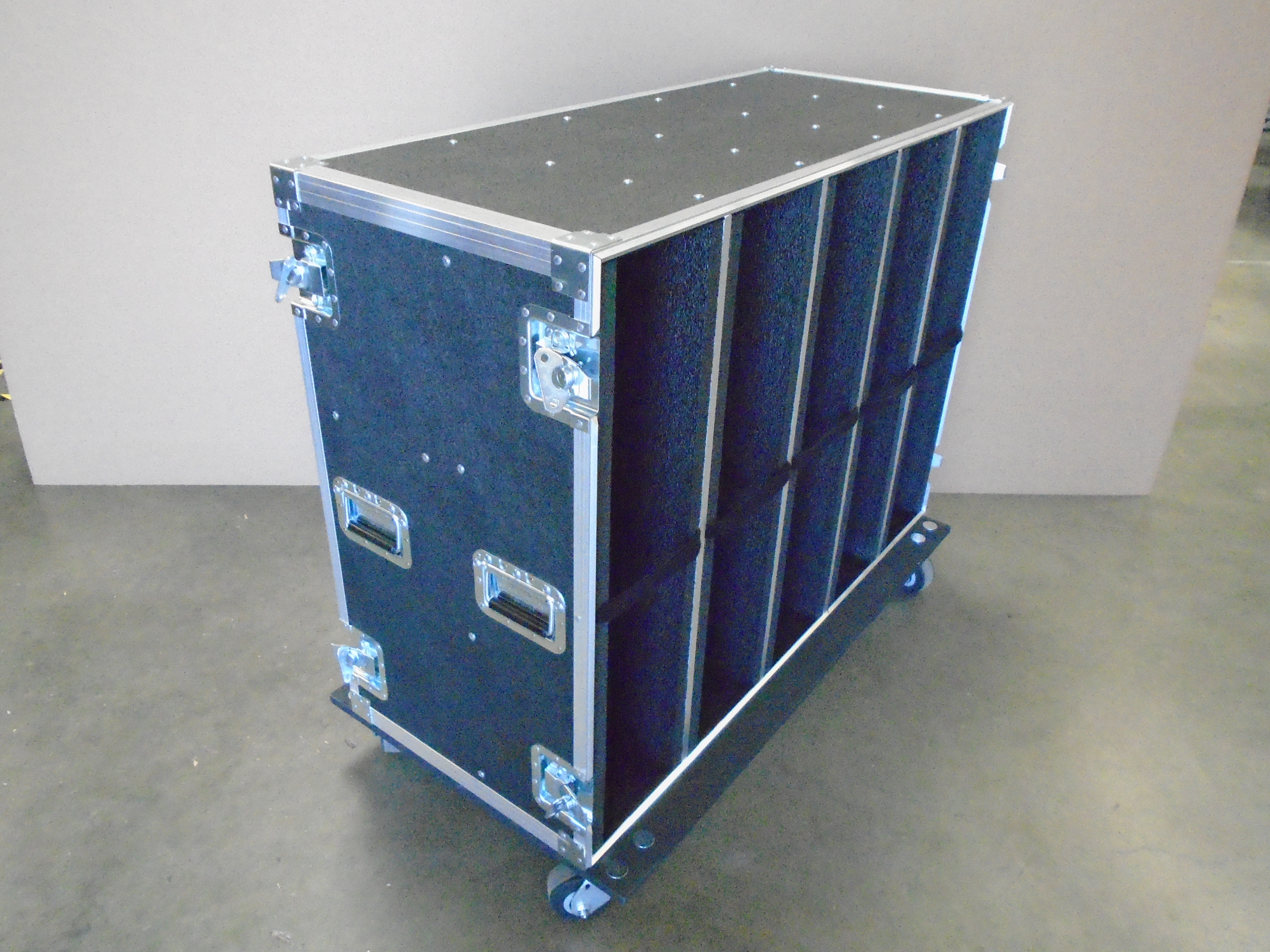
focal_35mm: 26
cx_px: 635
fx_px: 954
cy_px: 476
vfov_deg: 53.1
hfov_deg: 67.3
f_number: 3.2
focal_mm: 4.6
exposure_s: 1/160
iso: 1600
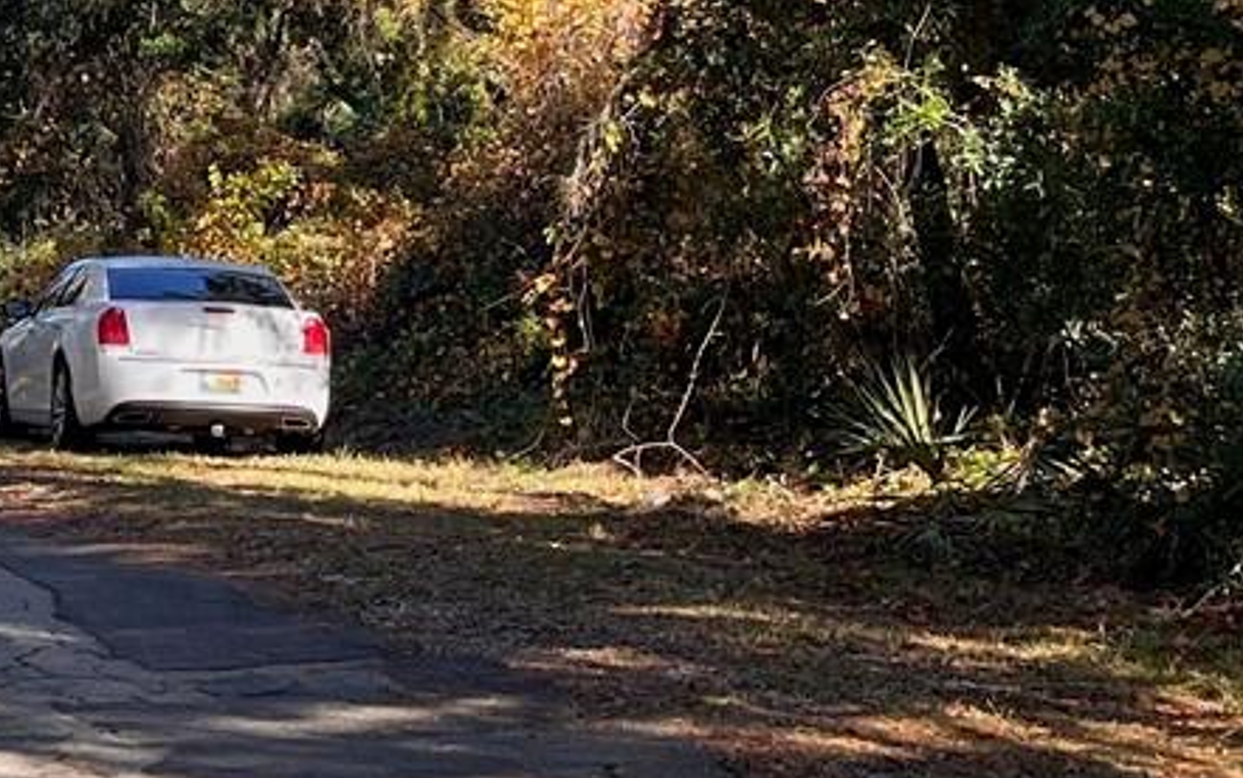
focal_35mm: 100
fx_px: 3389
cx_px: 840
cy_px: 288
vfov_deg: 13.1
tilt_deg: +2.7
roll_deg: +2.6
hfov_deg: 20.7
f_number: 1.6
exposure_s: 1/467
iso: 50
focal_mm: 5.1
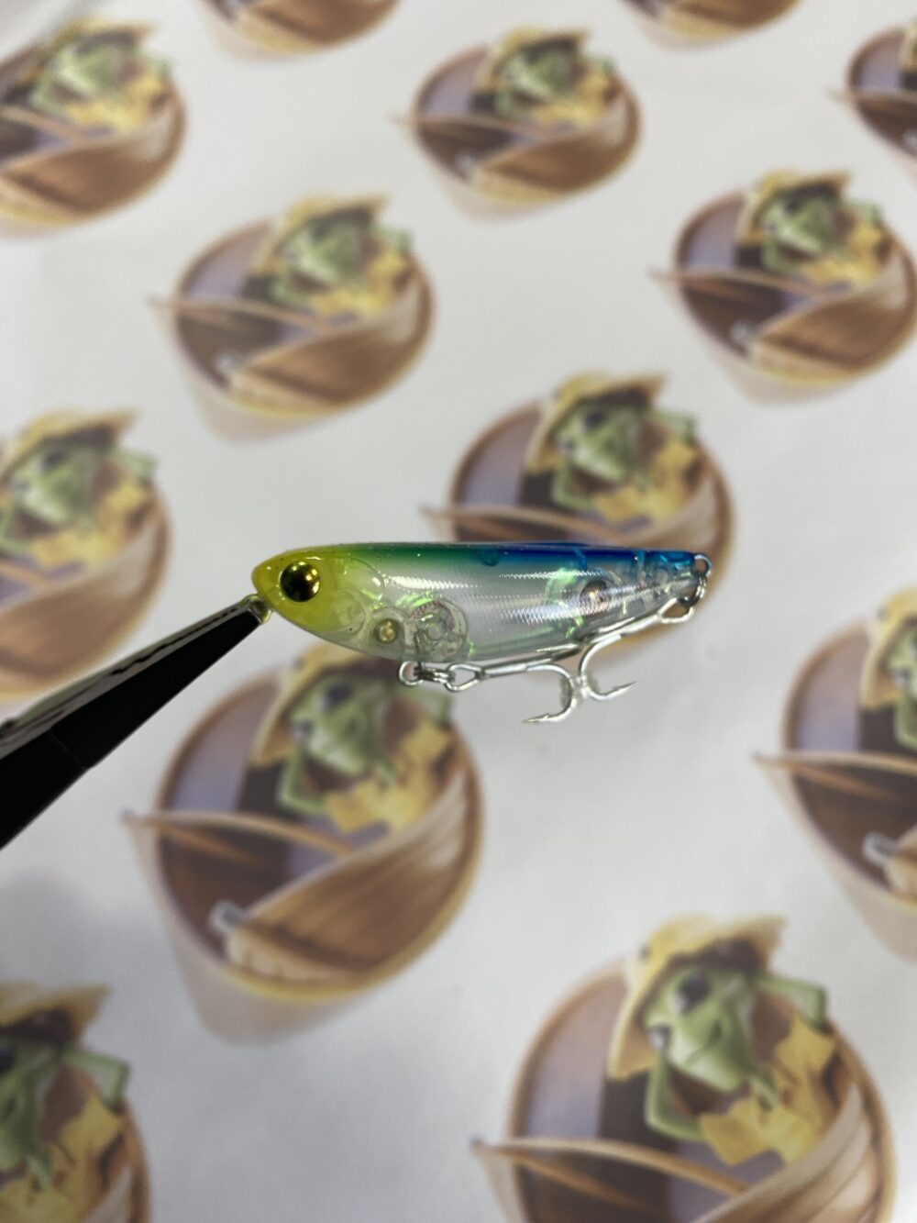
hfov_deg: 54.9
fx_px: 883
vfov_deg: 69.4
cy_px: 612
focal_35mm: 25
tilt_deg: -66.0
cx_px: 458
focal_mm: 4.25
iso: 100
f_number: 1.8
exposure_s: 1/120
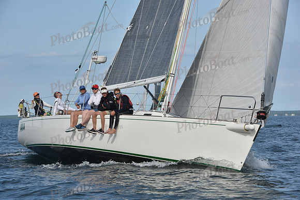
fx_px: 1167
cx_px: 150
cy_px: 100
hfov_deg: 14.7
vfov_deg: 9.8
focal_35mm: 140
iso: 320
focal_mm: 140
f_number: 10
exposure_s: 1/1000
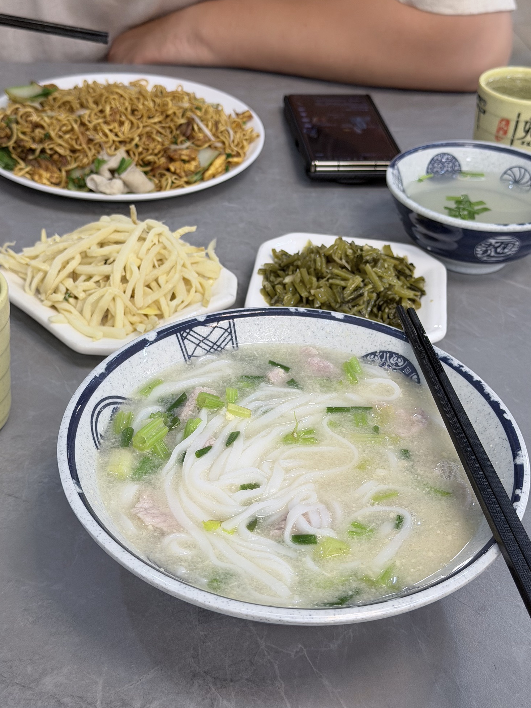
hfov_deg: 29.7
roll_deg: -3.2
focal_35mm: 49
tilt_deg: -36.3
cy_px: 360
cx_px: 260
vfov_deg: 38.9
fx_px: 1002
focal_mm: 6.76
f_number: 1.78
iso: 100
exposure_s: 1/100
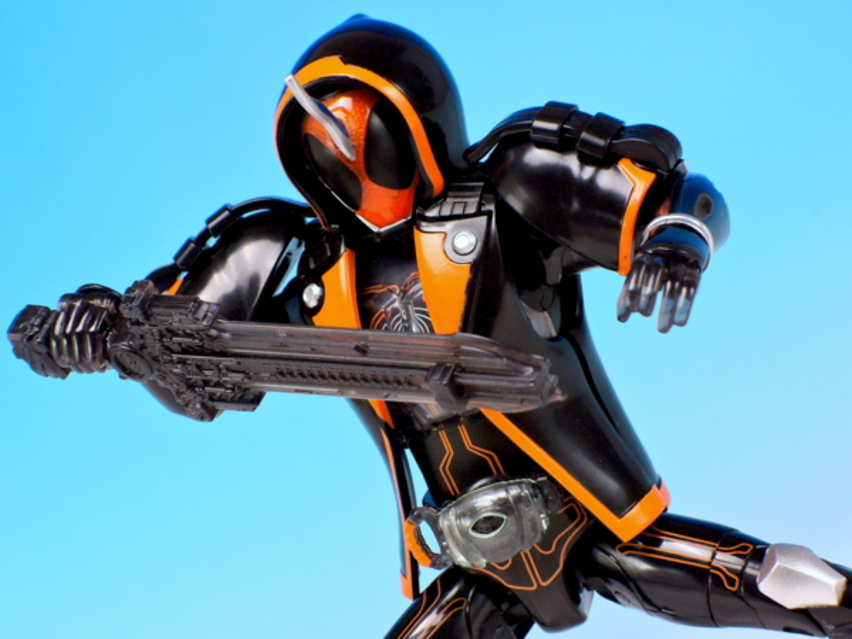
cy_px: 320
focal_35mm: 120
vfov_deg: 12.3
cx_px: 426
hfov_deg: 16.4
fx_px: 2954
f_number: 8
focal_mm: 25.5
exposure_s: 1/5
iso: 400
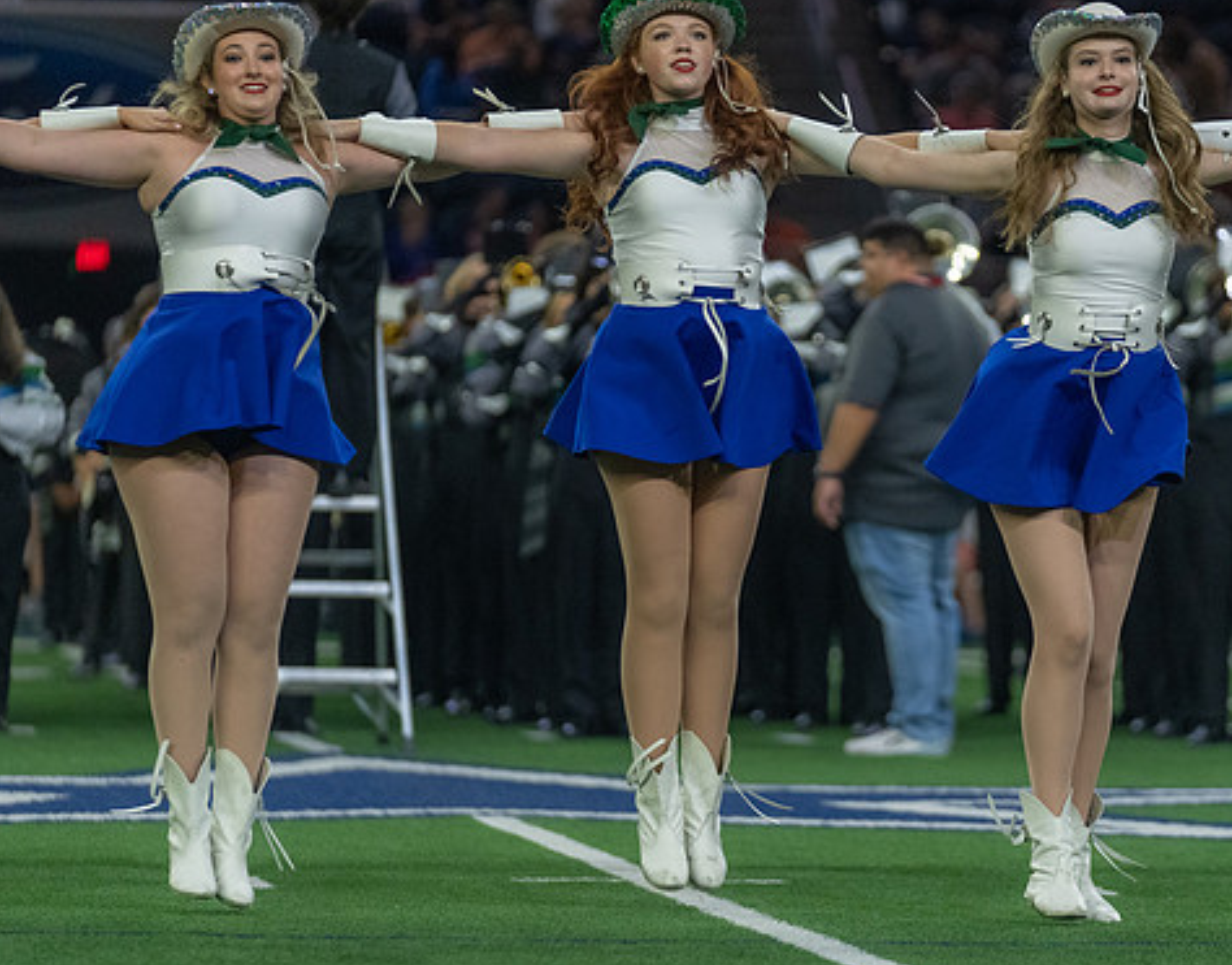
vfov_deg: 6.0
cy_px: 484
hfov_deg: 7.6
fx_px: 9220
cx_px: 746
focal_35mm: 255
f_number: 2.8
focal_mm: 174
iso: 4000
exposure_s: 1/1250
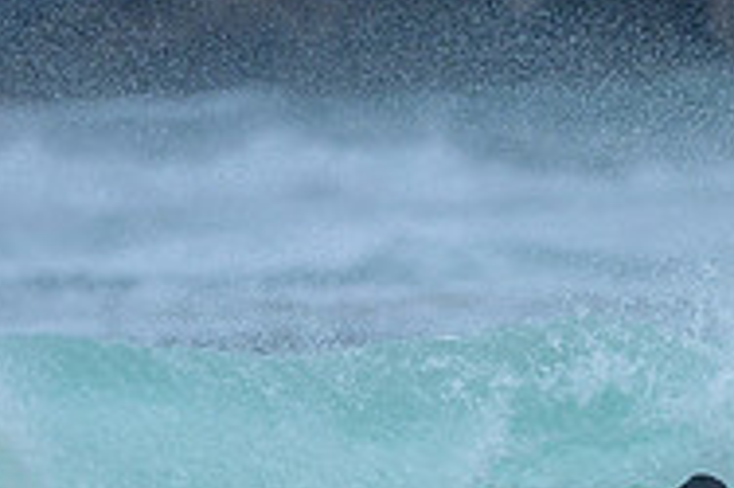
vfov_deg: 0.6
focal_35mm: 2470
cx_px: 414
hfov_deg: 0.8
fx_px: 50315
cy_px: 666
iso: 280
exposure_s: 1/2000
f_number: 6.3
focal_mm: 800
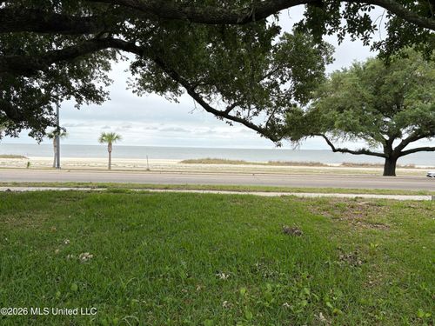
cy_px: 163
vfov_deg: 53.1
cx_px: 218
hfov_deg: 67.3
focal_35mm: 26
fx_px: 327
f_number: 1.6
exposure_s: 1/1155
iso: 50
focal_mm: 5.96
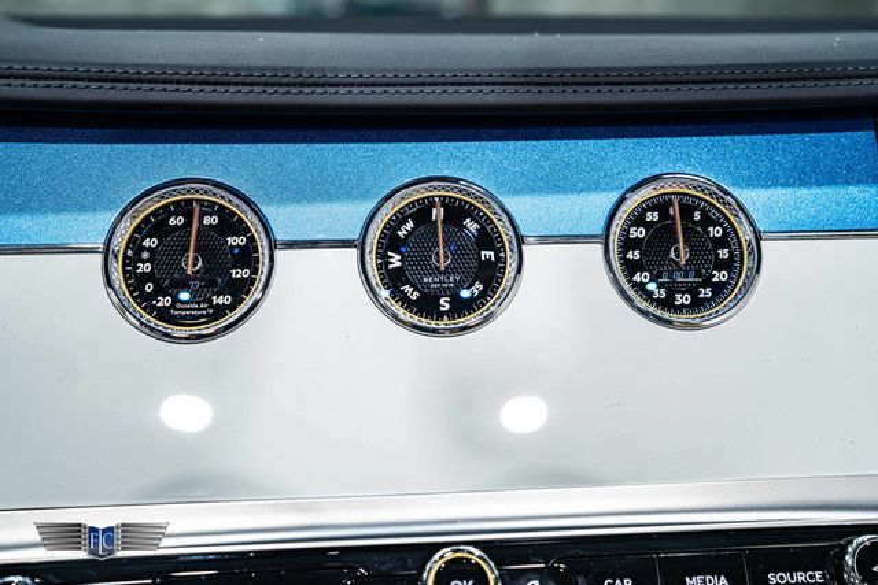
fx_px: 976
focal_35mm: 40
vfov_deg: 33.4
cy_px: 292
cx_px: 439
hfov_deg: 48.4
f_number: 5
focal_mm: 40
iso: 1600
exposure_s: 1/30
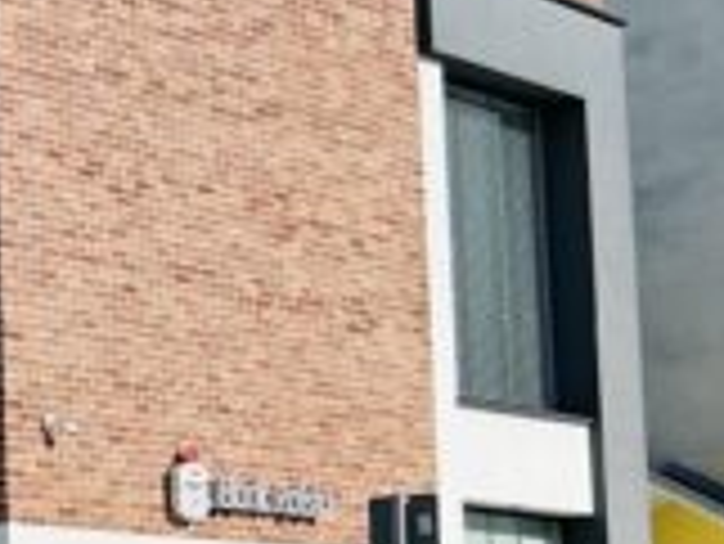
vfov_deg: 11.4
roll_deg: +0.3
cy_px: 486
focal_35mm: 129
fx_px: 2700
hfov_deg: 12.9
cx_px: -809
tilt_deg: +5.5
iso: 50
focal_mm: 5.7
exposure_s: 1/2353
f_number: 1.5
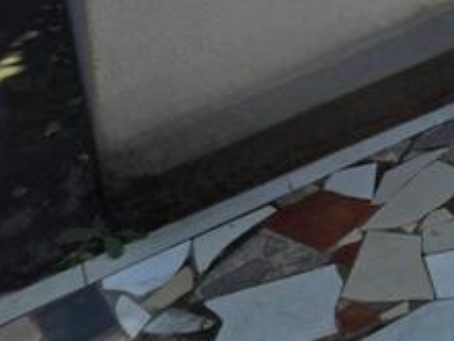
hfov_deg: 25.7
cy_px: -226
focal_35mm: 47
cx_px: 729
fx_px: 617
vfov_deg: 22.5
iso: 40
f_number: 1.9
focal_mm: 2.2
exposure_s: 1/1250
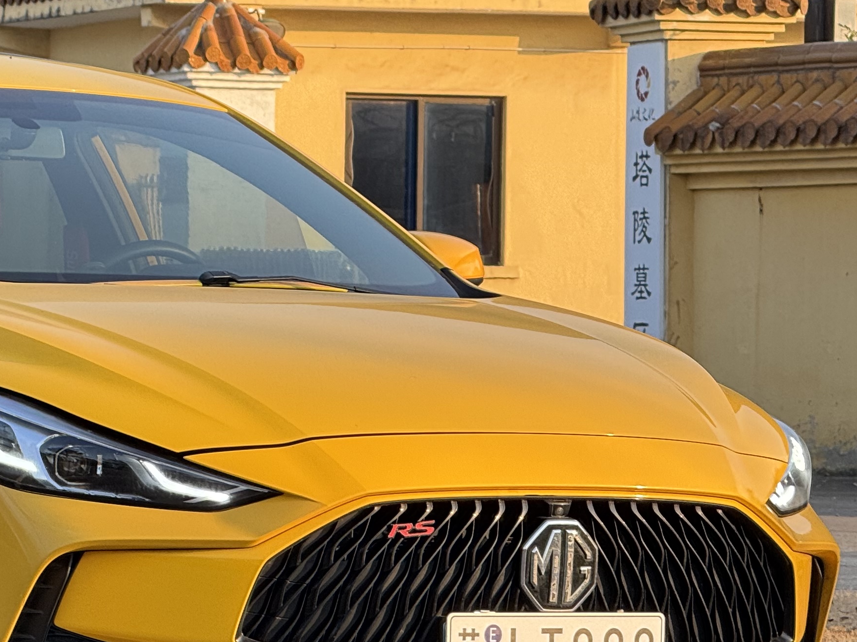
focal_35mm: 277
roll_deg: -0.7
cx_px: -34
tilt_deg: +1.8
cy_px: 167
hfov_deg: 7.1
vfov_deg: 5.4
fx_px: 6857
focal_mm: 15.66
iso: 50
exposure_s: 1/249
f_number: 2.8
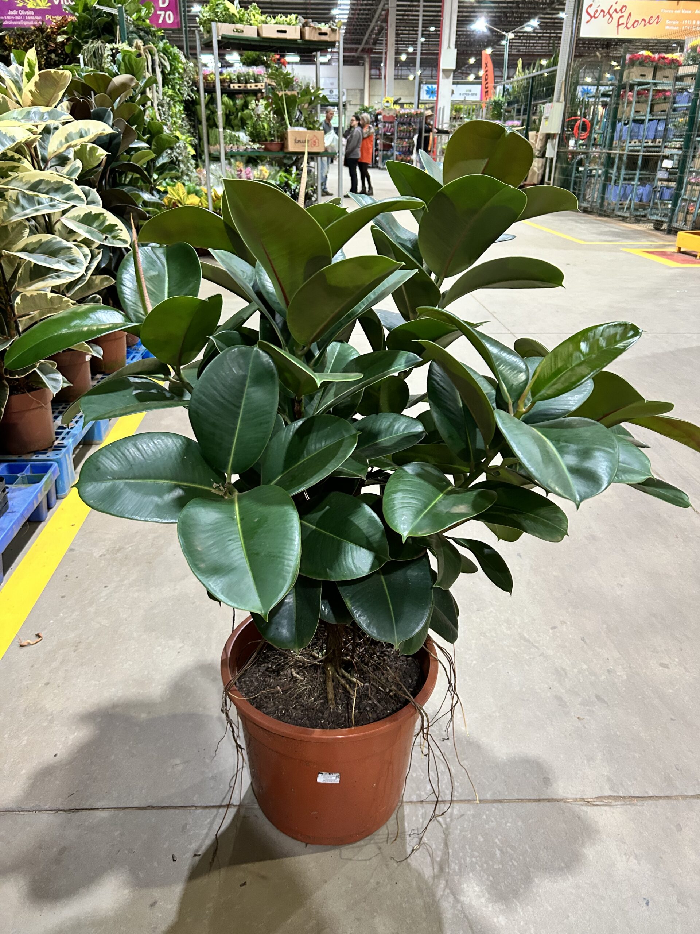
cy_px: 467
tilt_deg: -24.3
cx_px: 350
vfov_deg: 67.3
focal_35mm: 26
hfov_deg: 53.1
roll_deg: -1.6
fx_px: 701
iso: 320
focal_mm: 5.7
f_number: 1.5
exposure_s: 1/60
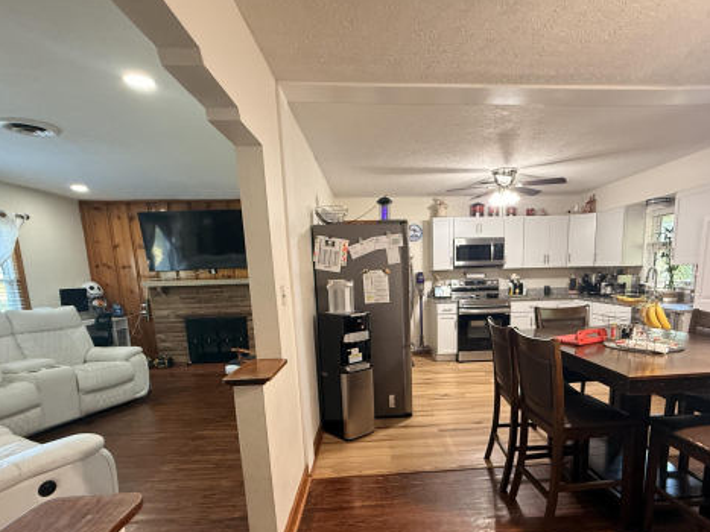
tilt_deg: -10.8
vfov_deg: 64.4
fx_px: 410
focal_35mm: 20
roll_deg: +1.8
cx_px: 407
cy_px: 350
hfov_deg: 81.2
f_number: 2.2
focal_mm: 2.22
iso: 250
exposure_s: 1/60
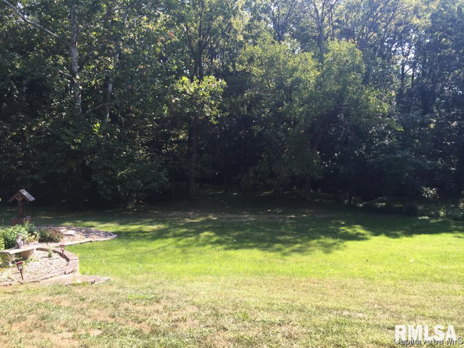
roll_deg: -1.6
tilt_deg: -2.7
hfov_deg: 61.6
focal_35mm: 29
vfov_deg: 48.3
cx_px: 232
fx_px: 389
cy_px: 174
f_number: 2.2
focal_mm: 4.15
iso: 32
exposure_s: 1/421
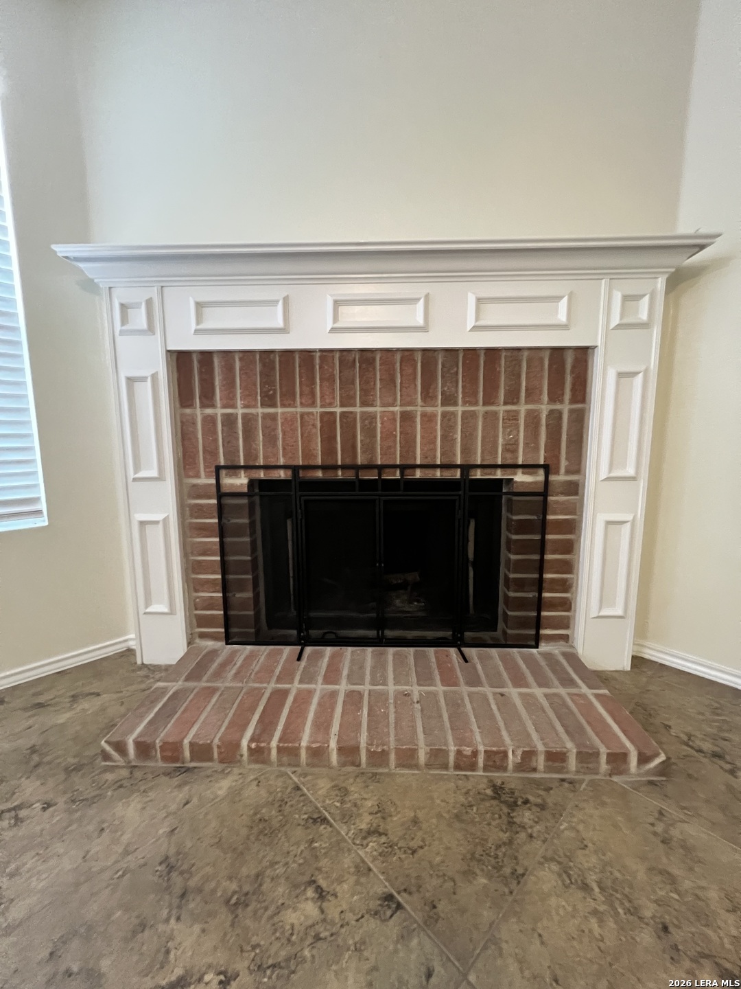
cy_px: 494
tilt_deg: -7.9
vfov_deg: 106.2
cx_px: 370
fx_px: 371
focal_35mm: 13
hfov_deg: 89.9
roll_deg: -1.6
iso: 800
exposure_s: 1/60
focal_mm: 1.57
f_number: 1.8
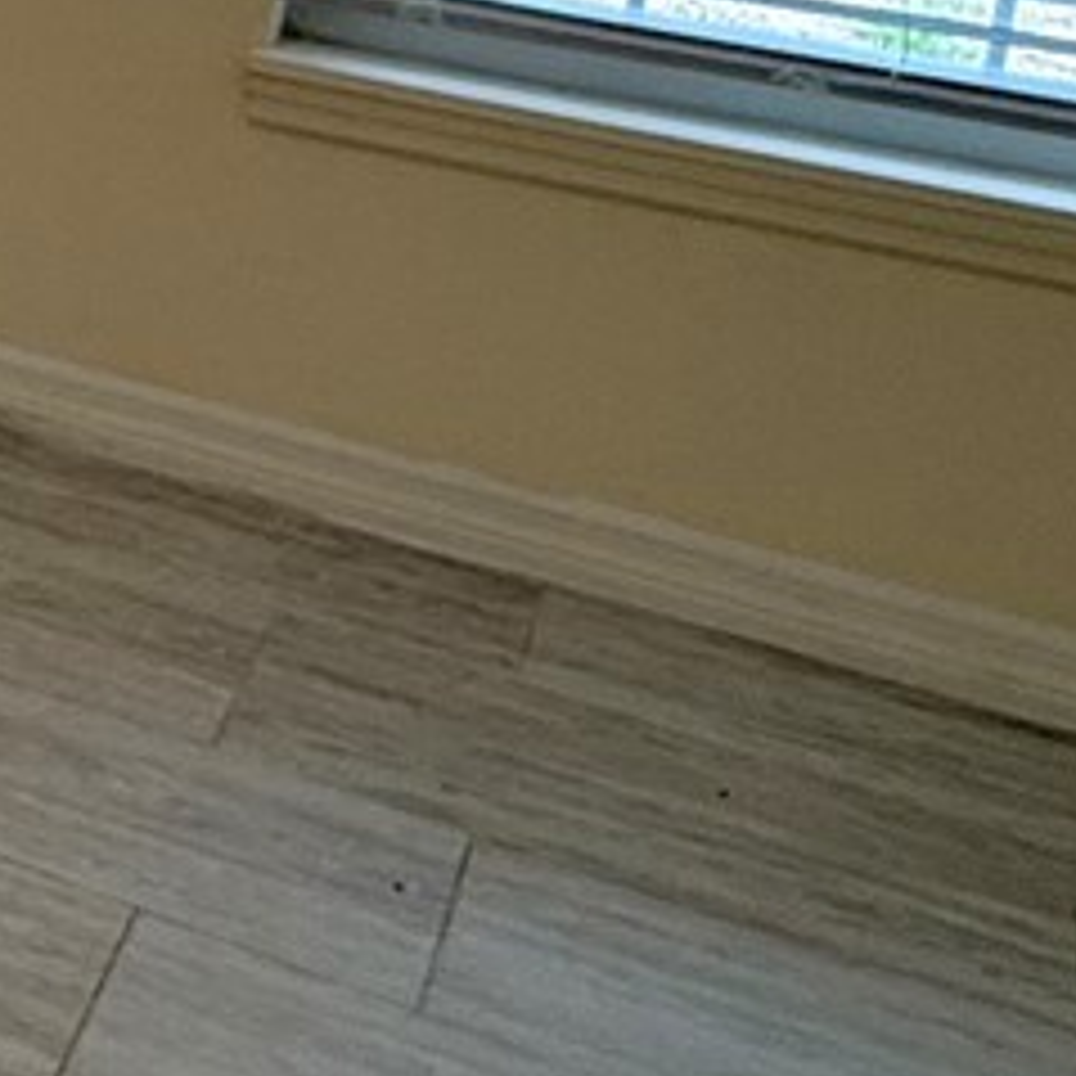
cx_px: -1324
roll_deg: -1.5
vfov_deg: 19.2
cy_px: -360
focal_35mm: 83
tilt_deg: -11.6
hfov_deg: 15.0
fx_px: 2919
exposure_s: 1/120
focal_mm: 2.22
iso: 80
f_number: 2.2
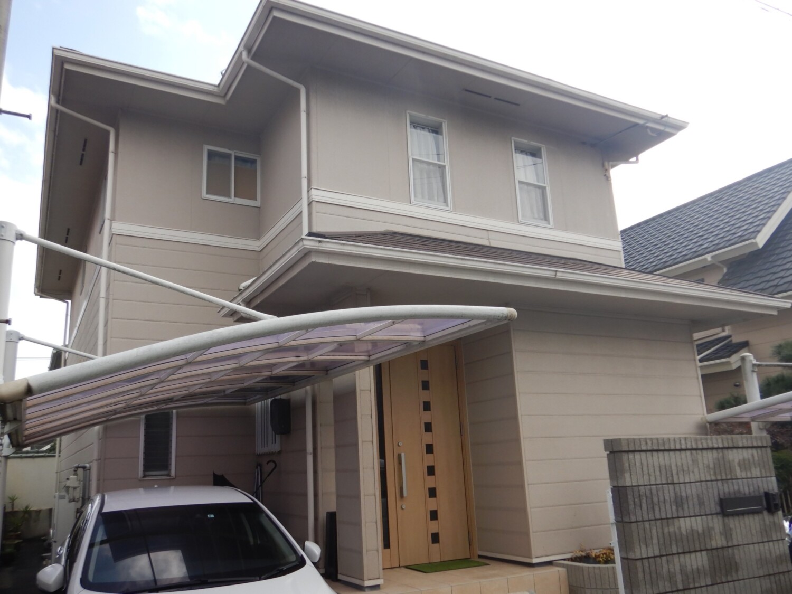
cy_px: 297
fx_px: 549
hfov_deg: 71.6
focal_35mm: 24
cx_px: 396
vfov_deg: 56.8
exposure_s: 1/800
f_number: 2.8
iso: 125
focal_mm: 4.3
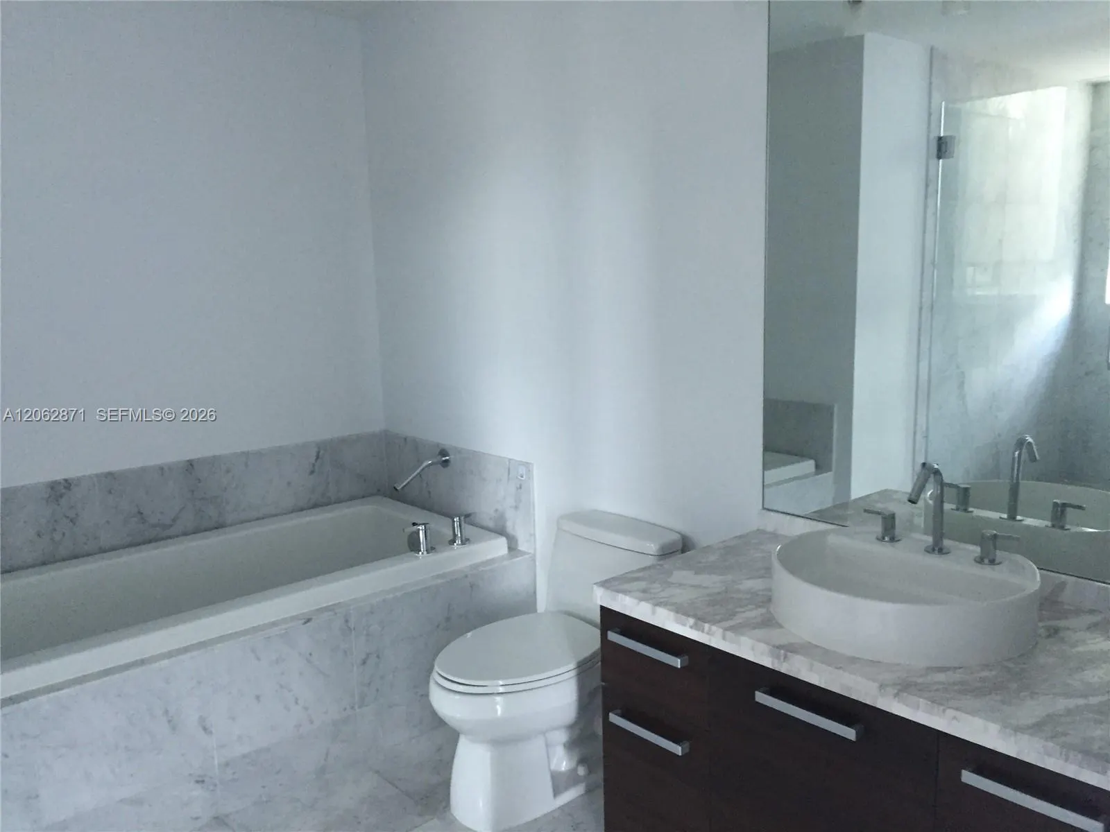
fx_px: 930
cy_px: 416
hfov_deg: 61.7
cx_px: 555
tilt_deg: -8.2
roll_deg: +1.0
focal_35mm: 29
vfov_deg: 48.2
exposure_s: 1/30
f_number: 2.2
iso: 125
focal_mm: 4.15
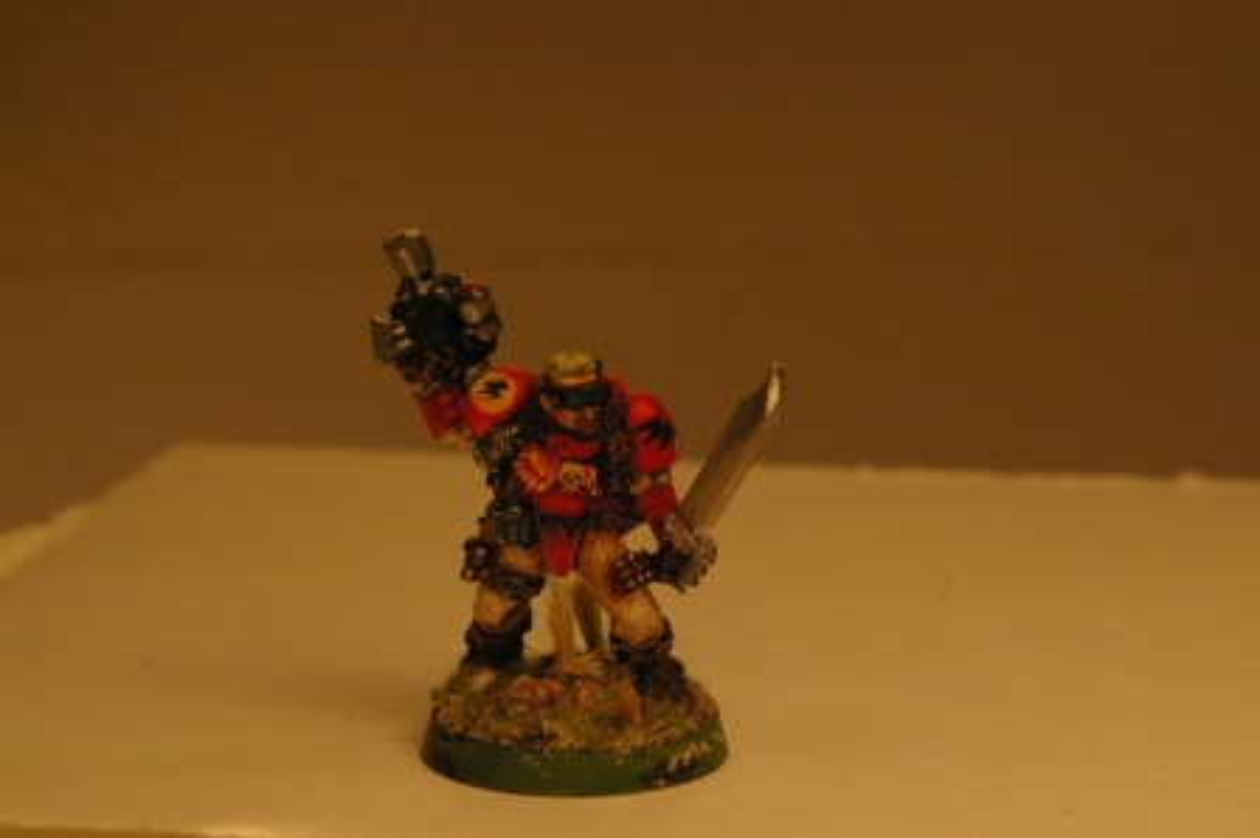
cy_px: 419
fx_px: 2885
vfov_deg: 16.5
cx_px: 630
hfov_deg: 24.6
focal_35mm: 82
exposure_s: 1/1000
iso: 1600
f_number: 13
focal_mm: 55
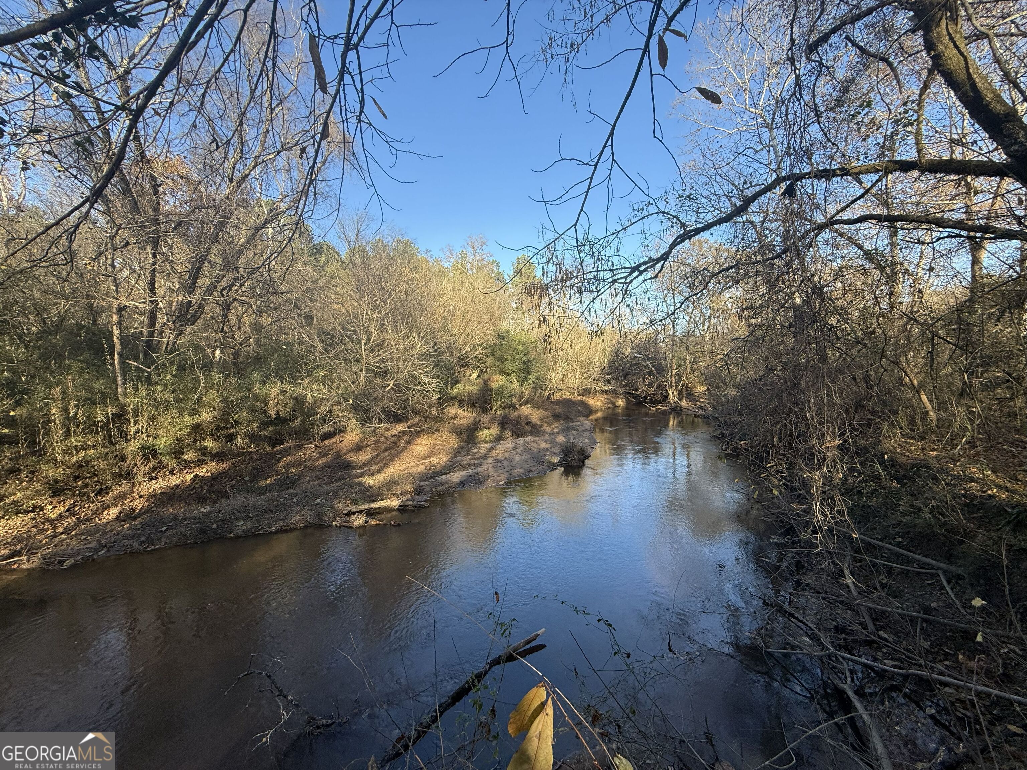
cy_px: 385
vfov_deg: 85.7
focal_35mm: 14
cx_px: 514
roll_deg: -0.1
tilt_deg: -0.7
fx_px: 415
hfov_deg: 102.1
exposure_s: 1/494
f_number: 2.2
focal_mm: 2.22
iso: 64
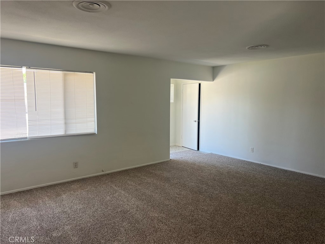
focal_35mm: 26
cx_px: 162
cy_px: 122
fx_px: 244
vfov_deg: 53.1
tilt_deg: -4.5
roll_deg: +0.1
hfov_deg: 67.3
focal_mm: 5.7
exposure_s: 1/121
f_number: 1.5
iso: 32
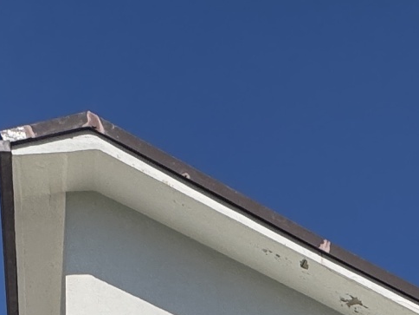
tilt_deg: +1.4
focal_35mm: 74
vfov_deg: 13.3
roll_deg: +1.3
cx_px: 320
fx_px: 896
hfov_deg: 26.0
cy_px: 804
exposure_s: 1/3106
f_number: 2.2
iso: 50
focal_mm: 2.22
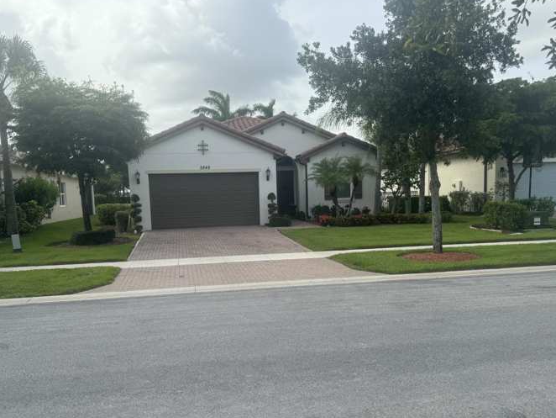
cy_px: 241
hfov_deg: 61.5
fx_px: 466
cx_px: 254
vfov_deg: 48.1
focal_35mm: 29
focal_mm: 6.76
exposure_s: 1/1767
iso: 80
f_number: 1.78
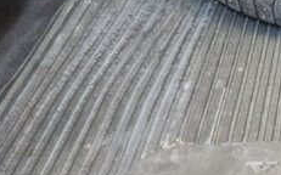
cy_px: -102
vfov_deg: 11.5
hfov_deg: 17.4
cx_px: 423
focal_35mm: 108
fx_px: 826
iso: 640
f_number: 1.8
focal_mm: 5.4
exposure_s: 1/50
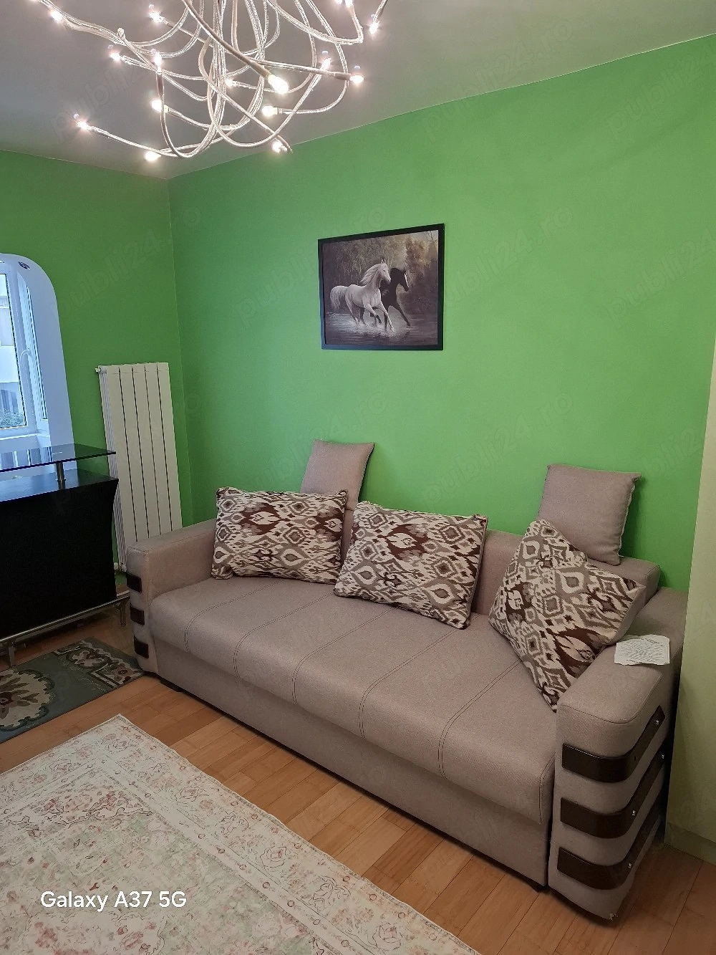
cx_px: 358
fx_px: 634
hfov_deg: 58.9
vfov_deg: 73.9
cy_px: 478
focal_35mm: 23
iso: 250
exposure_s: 1/50
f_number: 1.8
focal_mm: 5.54
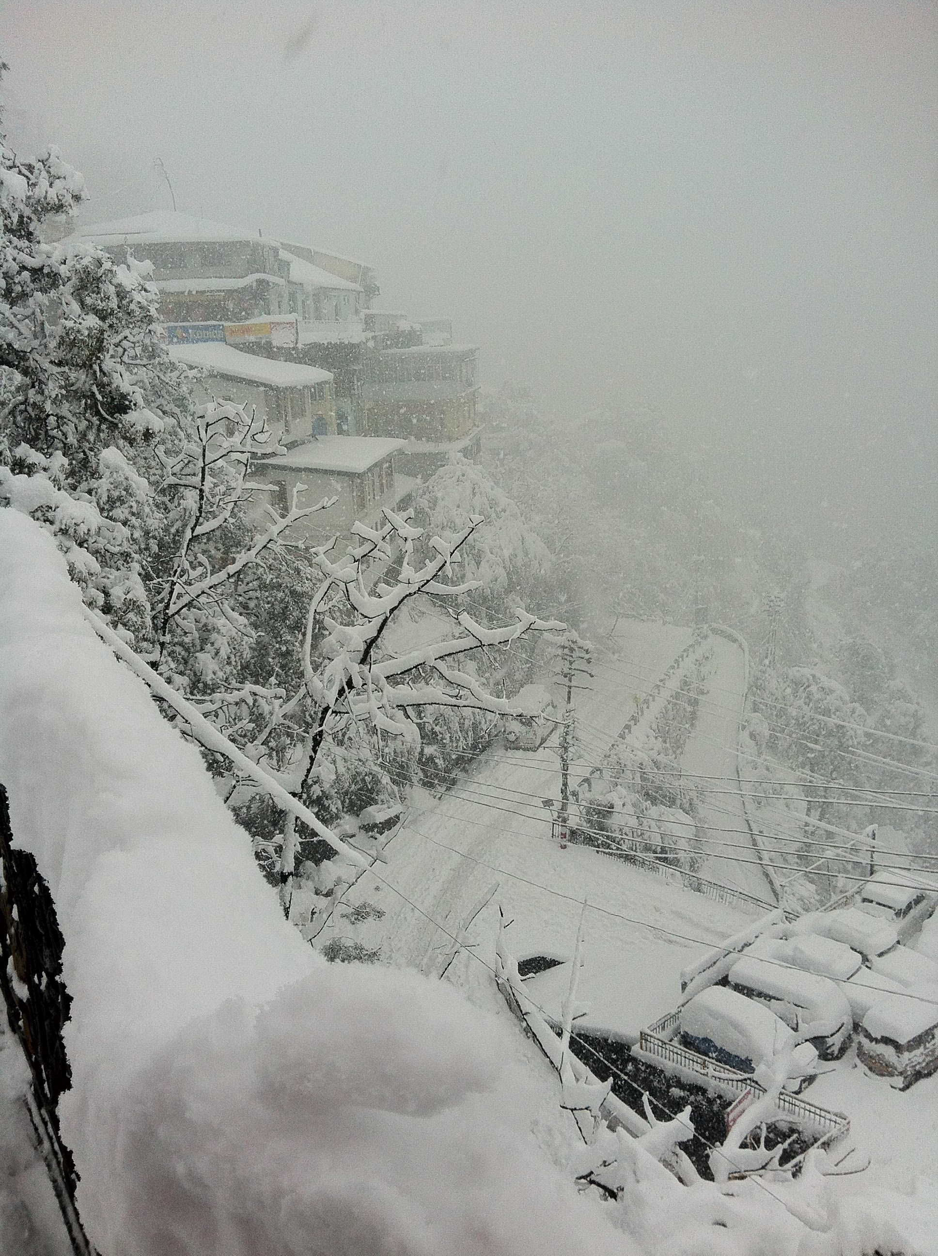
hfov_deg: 40.6
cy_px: 628
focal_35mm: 35
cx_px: 469
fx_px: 1268
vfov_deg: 52.7
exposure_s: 1/372
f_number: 2.8
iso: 80
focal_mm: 3.85
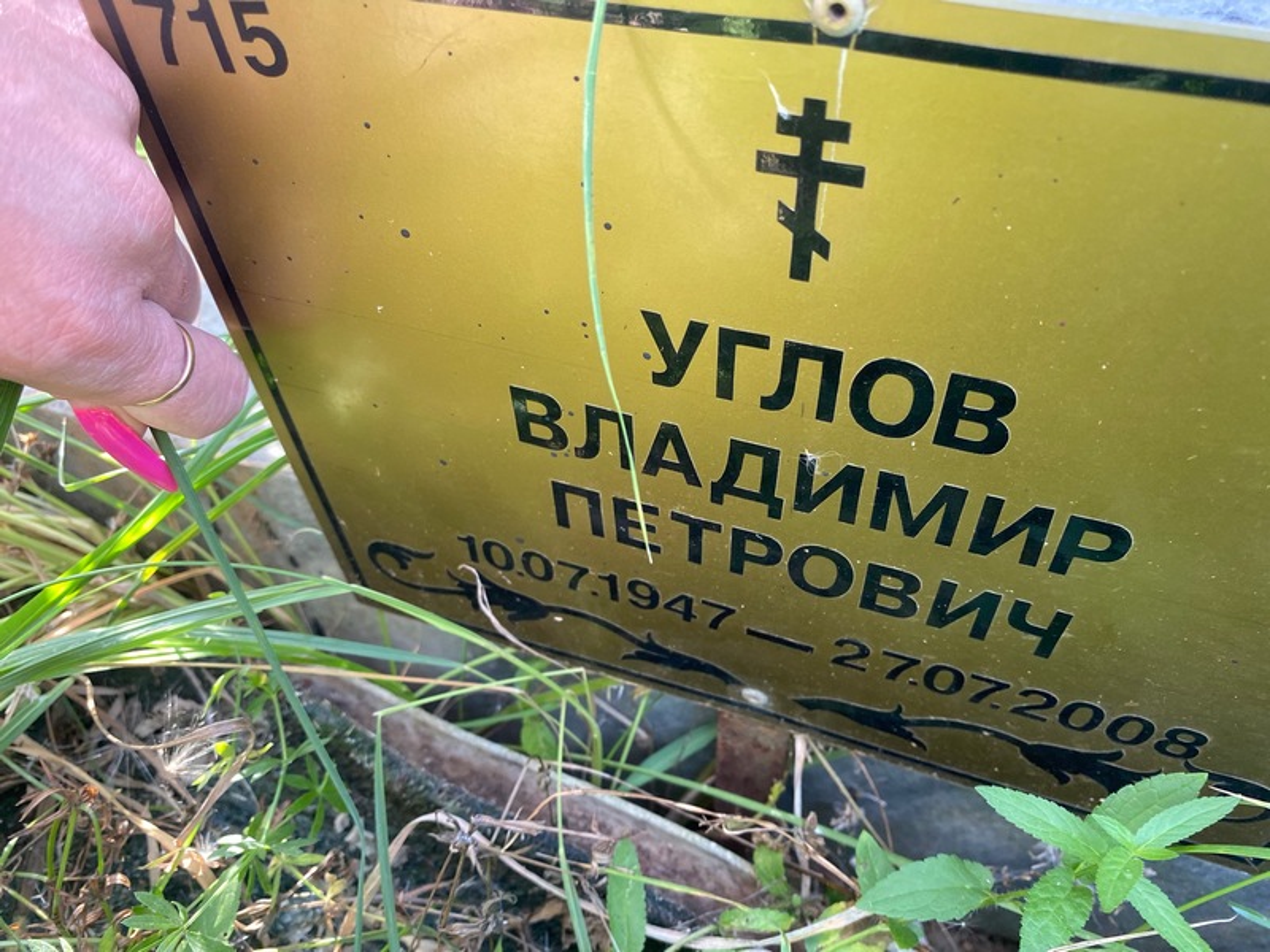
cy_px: 476
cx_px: 635
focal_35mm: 25
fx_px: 917
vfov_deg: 54.9
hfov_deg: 69.4
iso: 125
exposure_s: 1/121
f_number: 1.8
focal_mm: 4.25
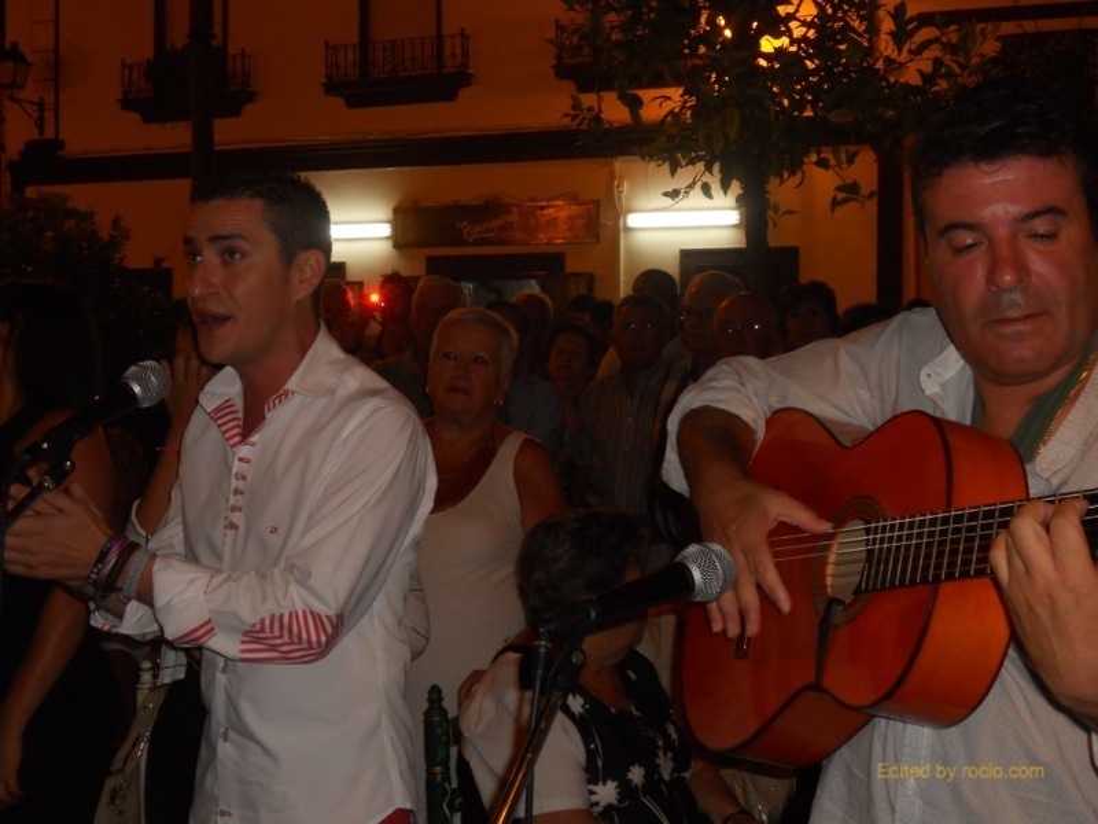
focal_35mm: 54
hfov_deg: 35.5
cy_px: 412
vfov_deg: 27.0
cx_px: 549
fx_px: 1713
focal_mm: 9.8
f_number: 4.8
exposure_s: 1/30
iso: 200
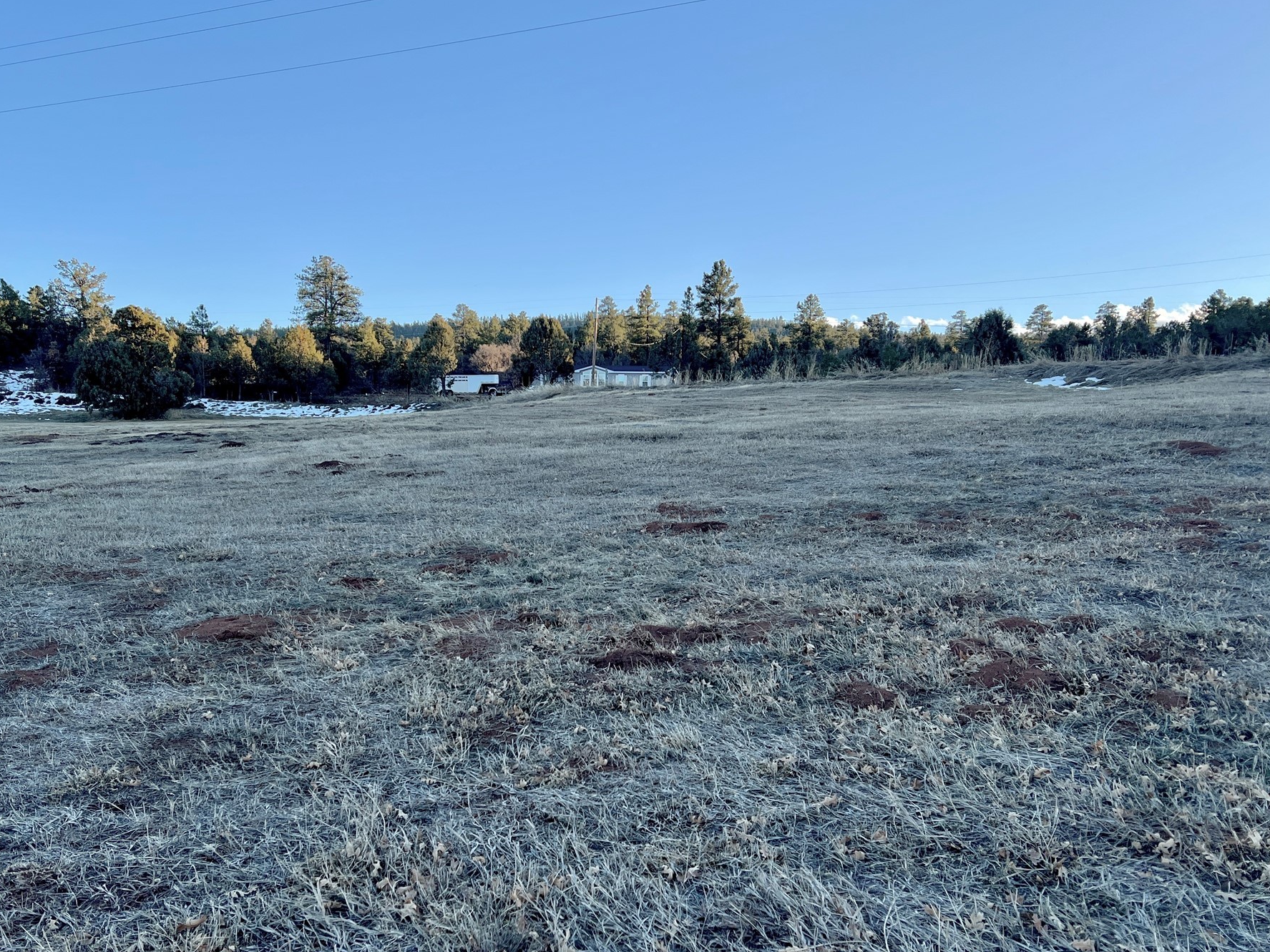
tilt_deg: -3.4
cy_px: 522
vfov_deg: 46.7
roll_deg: -2.5
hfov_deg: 59.9
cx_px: 587
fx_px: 1101
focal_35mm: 30
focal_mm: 5.7
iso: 50
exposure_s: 1/1645
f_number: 1.5
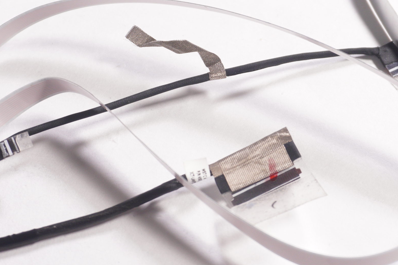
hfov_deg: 25.1
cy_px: 110
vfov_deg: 16.8
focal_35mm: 81
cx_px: 198
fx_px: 895
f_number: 5
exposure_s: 1/320
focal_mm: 28
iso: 640
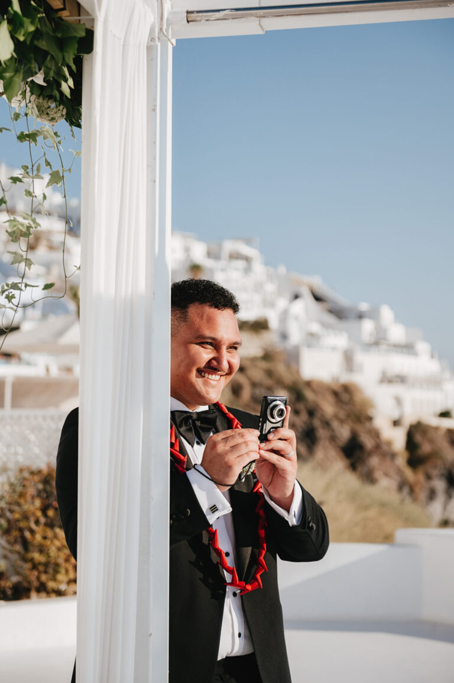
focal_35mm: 70
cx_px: 227
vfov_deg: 28.9
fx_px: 1326
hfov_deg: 19.4
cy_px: 342
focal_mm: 70
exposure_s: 1/2500
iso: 100
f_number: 4
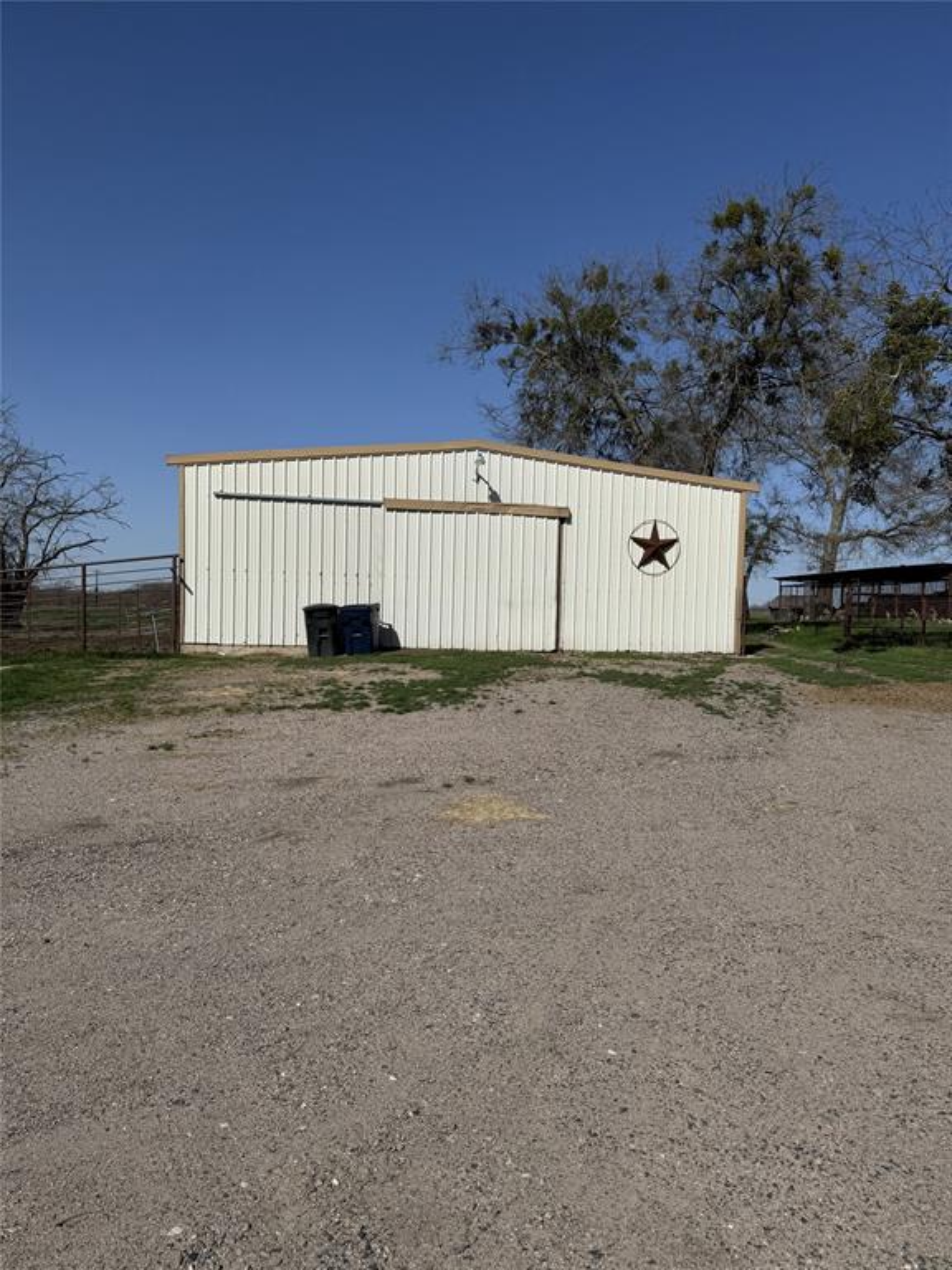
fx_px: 880
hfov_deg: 56.8
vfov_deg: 71.6
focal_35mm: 24
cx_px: 476
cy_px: 635
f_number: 1.78
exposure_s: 1/10417
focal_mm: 6.76
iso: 80
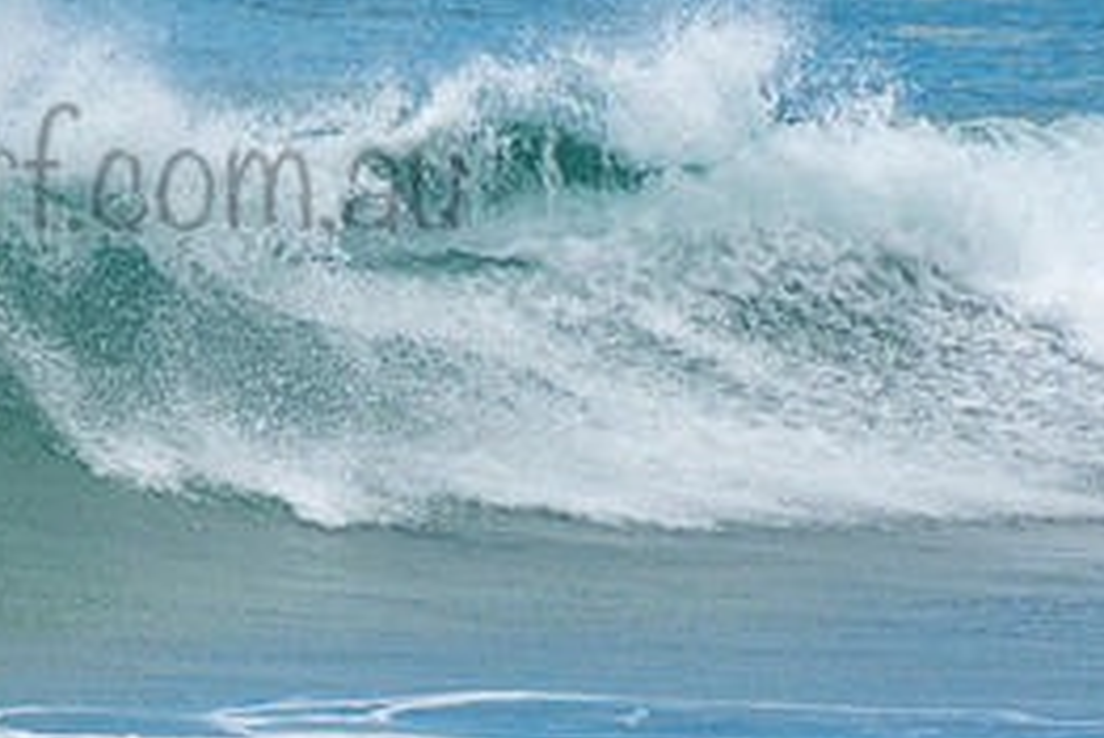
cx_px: 17
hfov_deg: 1.6
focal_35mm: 1327
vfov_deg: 1.0
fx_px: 40715
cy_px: 133
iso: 250
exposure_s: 1/1250
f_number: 5.6
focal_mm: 400
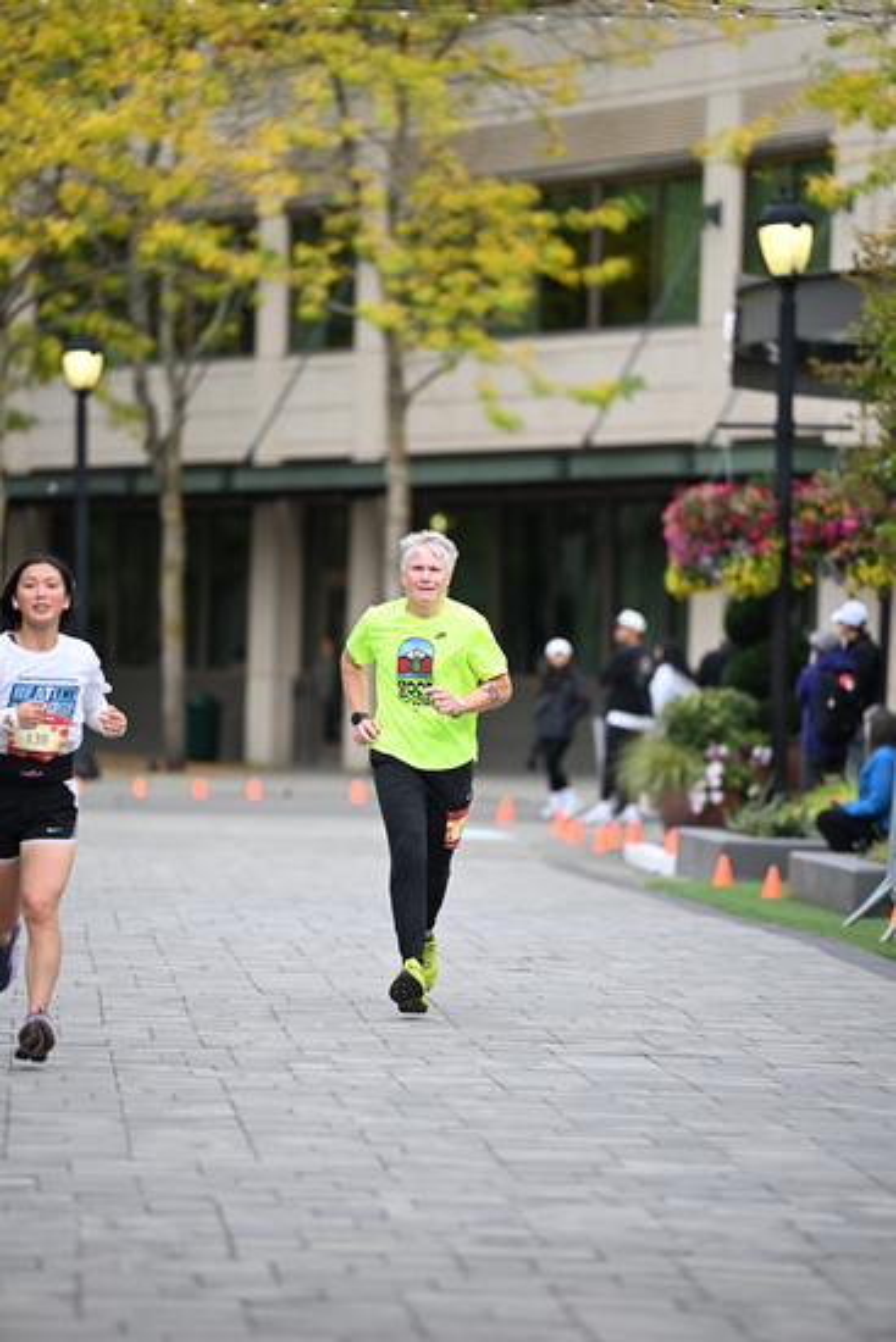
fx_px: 7461
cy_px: 671
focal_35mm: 200
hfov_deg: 6.9
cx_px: 448
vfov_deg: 10.3
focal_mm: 200
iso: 640
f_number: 2.8
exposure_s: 1/1600
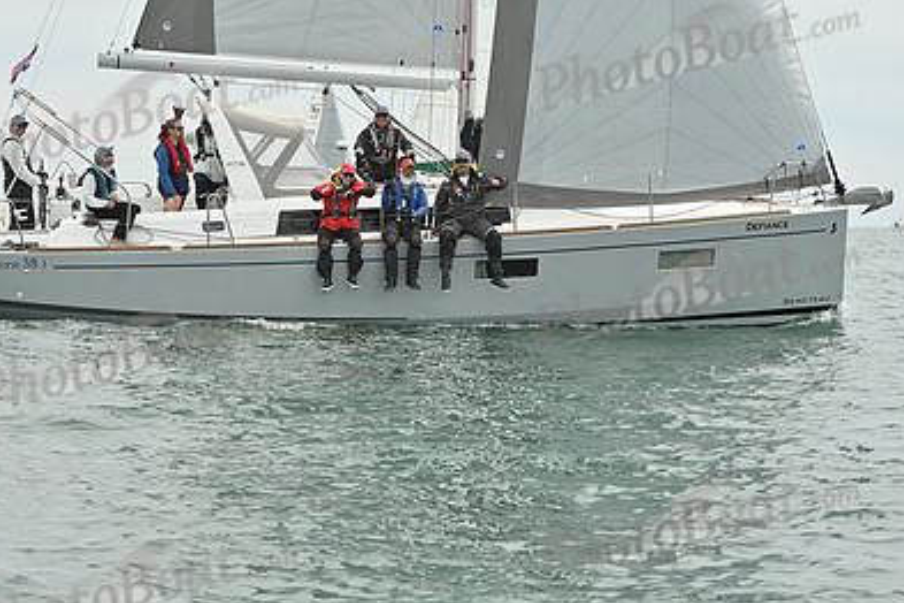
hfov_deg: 16.1
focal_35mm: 127
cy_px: 204
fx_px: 3189
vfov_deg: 10.8
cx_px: 419
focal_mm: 86
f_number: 10
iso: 320
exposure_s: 1/800
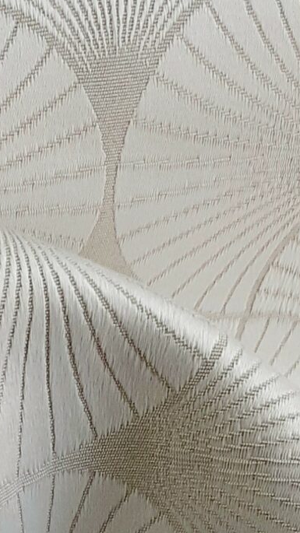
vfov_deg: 16.4
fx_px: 1557
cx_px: -94
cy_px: 957
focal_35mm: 110
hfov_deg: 10.7
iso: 50
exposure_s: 1/100
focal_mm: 3.6
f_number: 1.9
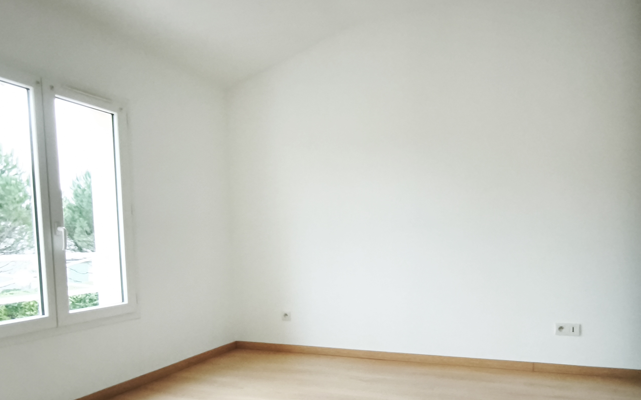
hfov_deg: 72.1
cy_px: 267
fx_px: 437
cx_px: 369
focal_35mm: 25
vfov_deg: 48.4
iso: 2000
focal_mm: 1.91
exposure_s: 1/125
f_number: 2.2
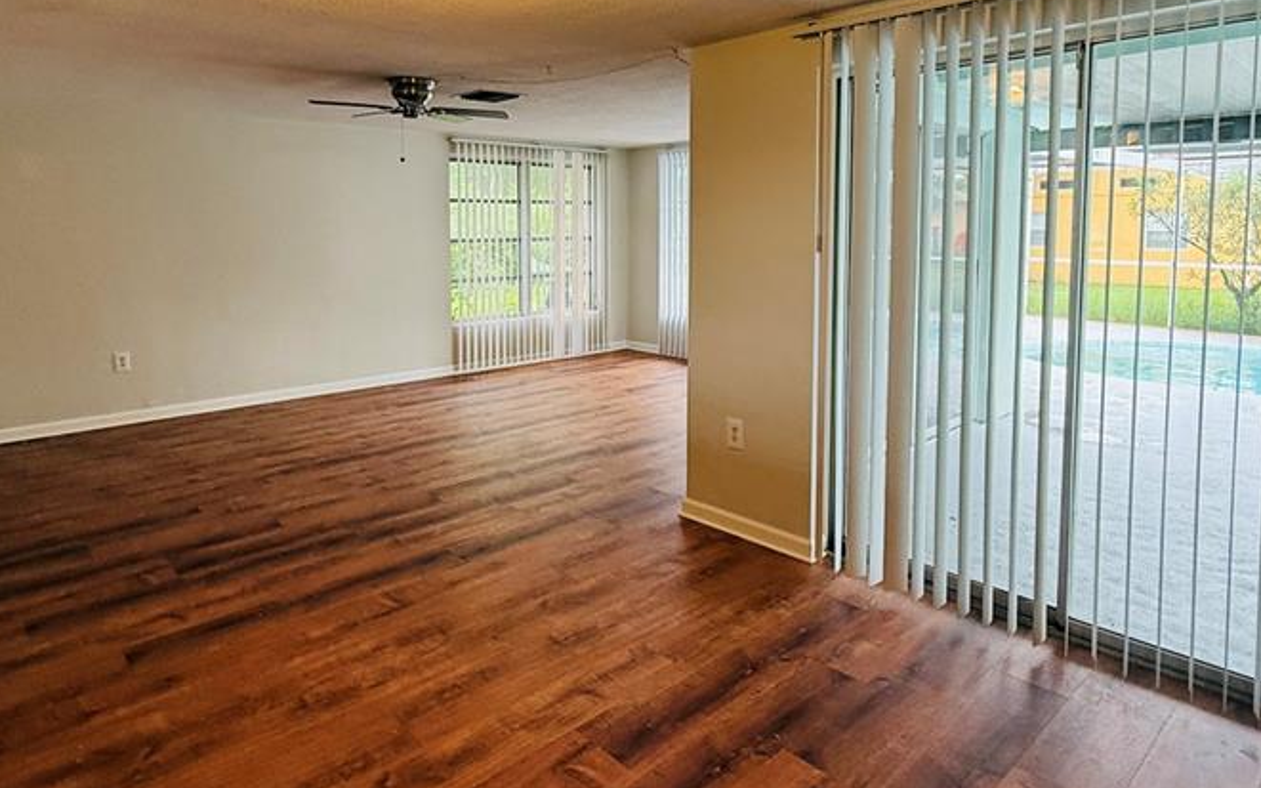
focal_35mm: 23
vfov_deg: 52.2
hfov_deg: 77.1
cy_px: 275
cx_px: 595
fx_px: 790
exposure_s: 1/99
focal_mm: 2.22
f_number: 2.2
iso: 160
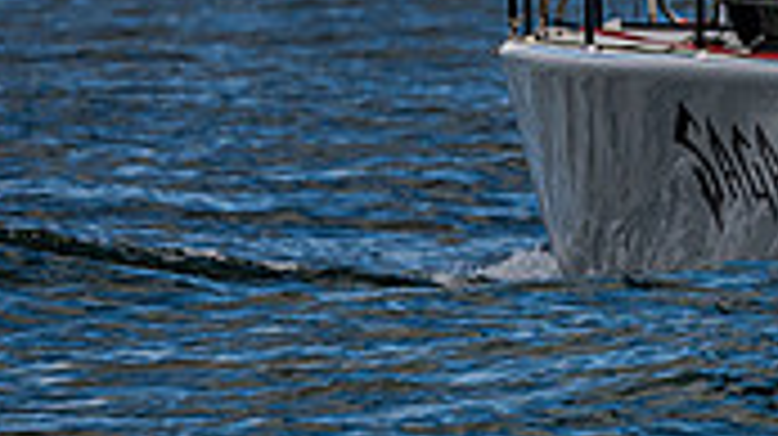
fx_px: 24881
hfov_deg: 1.8
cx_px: 908
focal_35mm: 1207
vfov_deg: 1.0
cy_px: -411
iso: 400
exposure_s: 1/3200
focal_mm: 260
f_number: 5.6
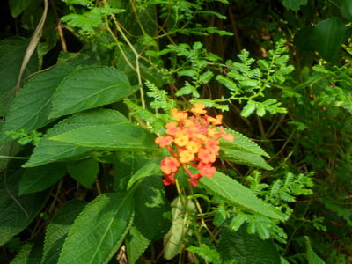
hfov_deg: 30.7
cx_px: 176
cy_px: 132
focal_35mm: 63
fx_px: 641
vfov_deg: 23.3
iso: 100
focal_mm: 11.2
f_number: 5.6
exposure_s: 1/60
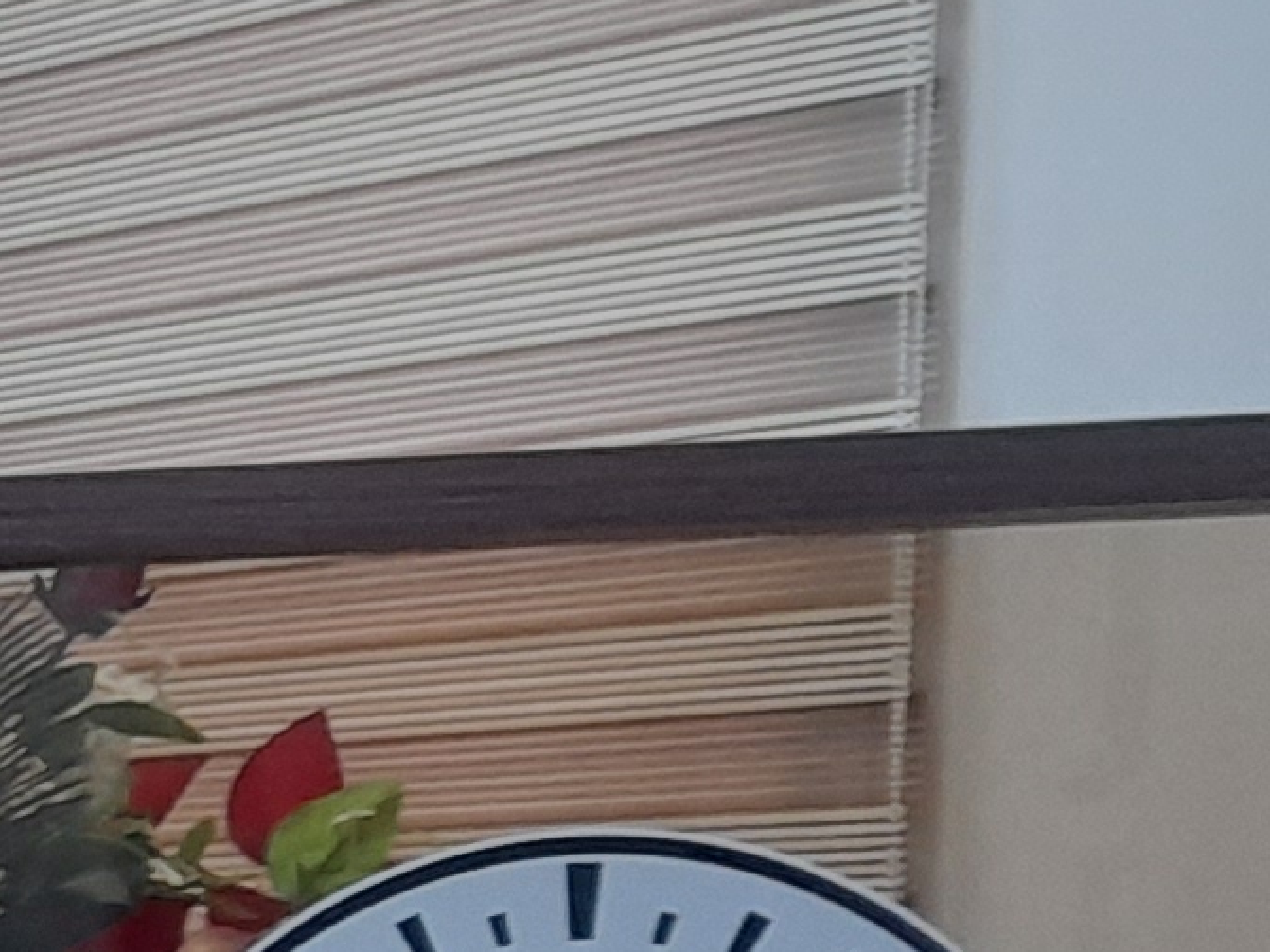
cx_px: -1607
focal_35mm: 149
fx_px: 5466
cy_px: 1666
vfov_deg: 9.5
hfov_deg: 11.4
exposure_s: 1/50
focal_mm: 4.6
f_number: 2
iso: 160
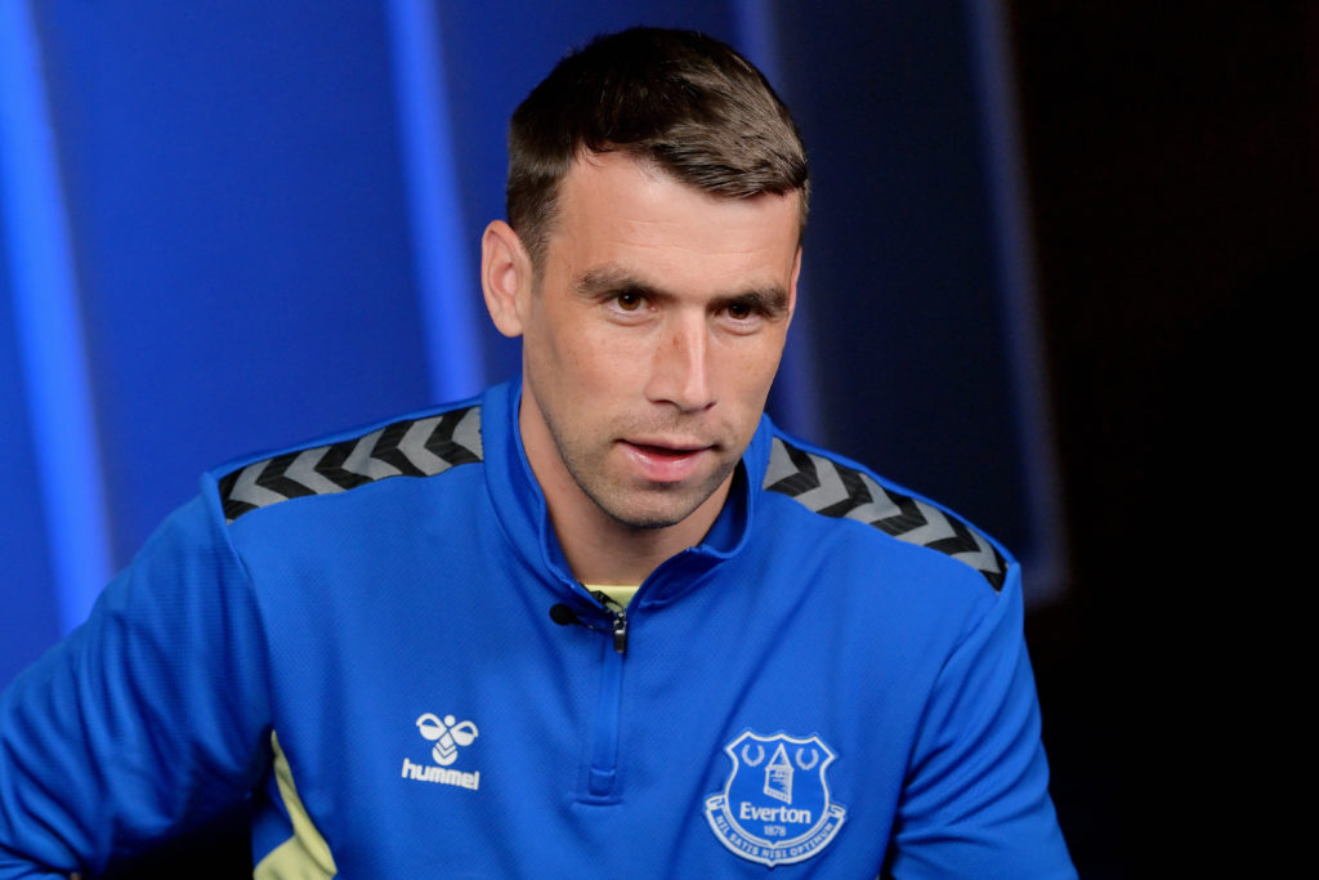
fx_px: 4947
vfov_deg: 10.2
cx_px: 660
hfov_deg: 15.2
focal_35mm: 135
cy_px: 440
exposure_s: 1/400
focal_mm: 135
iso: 2500
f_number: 4.5
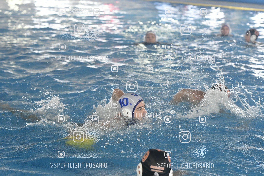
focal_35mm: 135
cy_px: 88
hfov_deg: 15.2
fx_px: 990
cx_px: 132
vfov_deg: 10.2
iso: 6400
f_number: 3.5
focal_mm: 90
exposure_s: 1/640
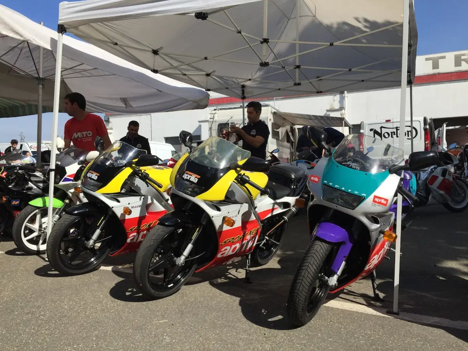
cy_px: 176
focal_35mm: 29
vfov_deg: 48.2
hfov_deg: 61.7
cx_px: 234
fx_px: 392
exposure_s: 1/2825
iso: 32
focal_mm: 4.15
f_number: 2.2
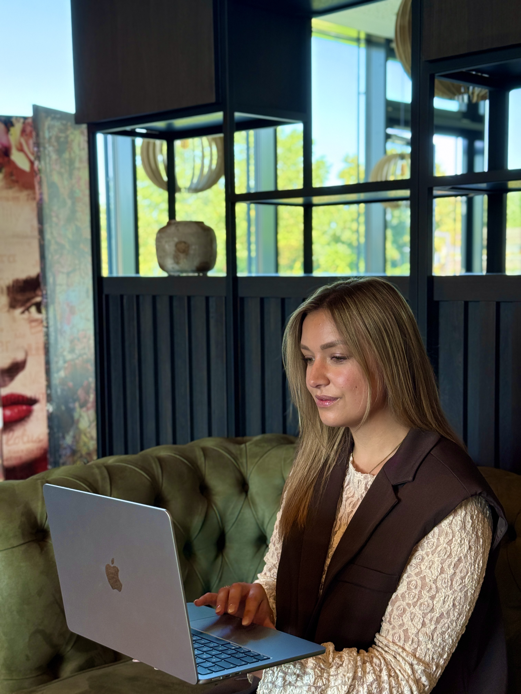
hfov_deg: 30.3
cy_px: 347
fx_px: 963
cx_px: 260
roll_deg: +0.0
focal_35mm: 48
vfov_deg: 39.7
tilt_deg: -4.8
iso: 160
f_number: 1.78
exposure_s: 1/100
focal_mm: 6.76
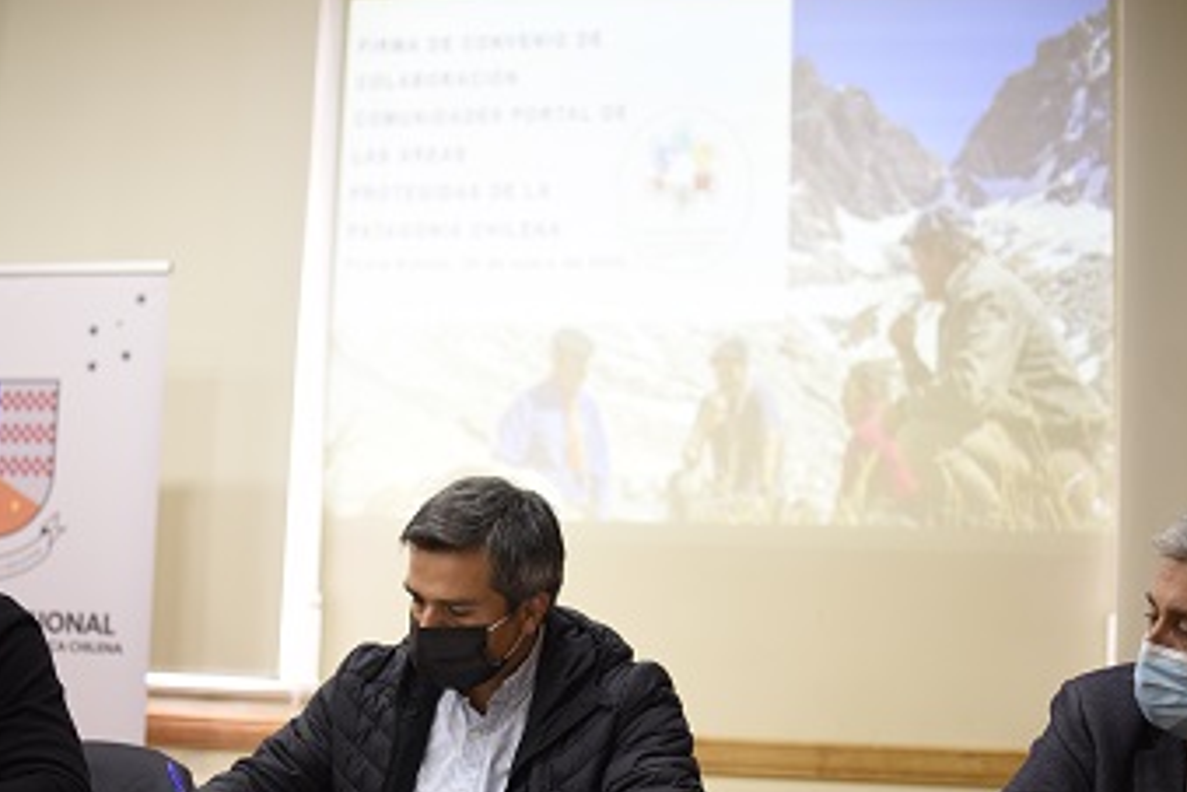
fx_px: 1879
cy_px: 554
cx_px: 518
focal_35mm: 57
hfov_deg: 35.0
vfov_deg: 23.6
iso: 800
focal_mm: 35
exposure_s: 1/125
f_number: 1.8
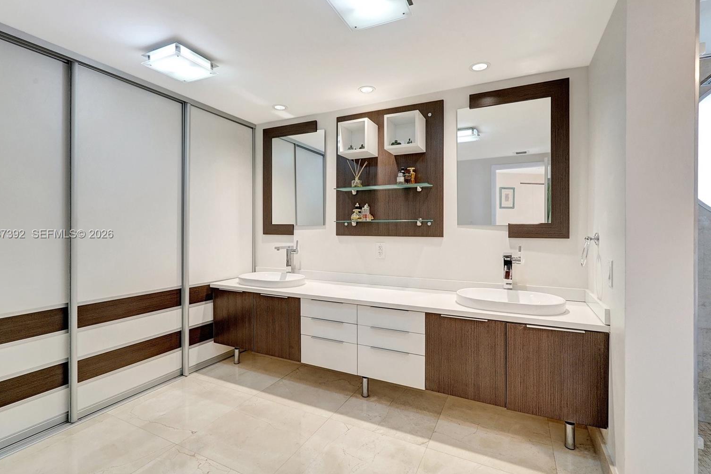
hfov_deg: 91.5
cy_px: 235
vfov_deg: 68.8
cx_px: 344
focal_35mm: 18
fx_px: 346
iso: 640
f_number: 13
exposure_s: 1/4
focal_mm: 16.5
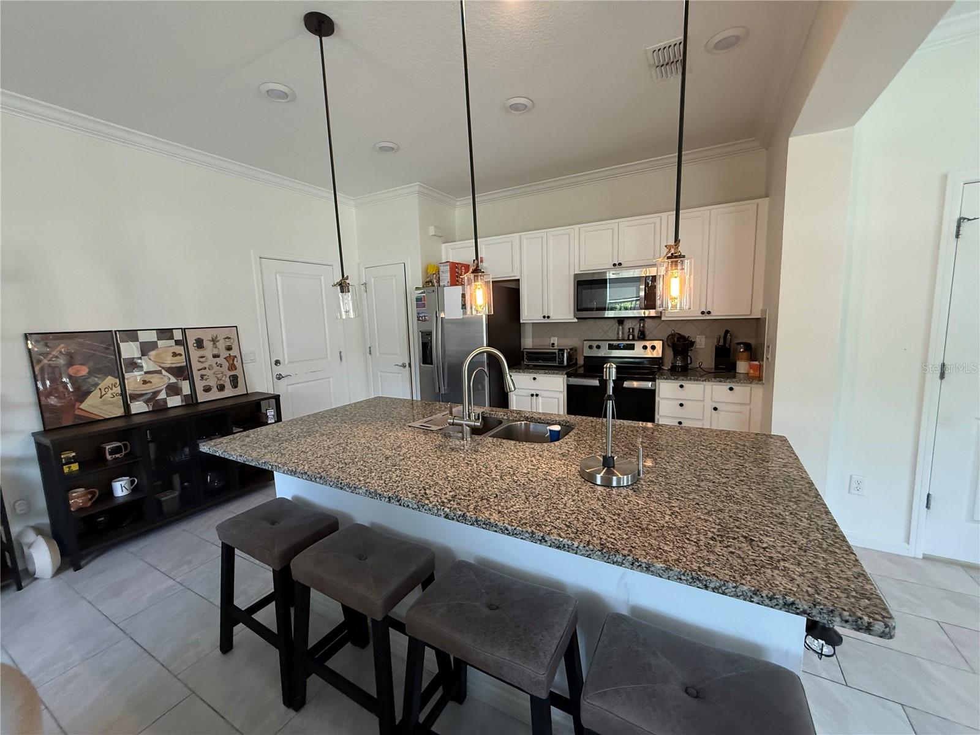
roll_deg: +1.3
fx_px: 396
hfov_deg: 102.1
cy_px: 368
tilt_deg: -7.1
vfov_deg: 85.7
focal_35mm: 14
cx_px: 490
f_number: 2.2
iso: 320
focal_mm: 2.22
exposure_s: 1/120
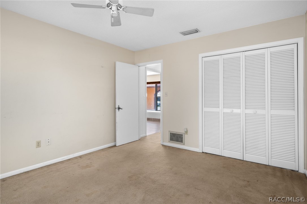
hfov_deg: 86.9
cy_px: 102
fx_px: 162
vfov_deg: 64.5
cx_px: 154
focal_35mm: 19
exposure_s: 1/2.5
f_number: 8
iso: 400
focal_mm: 19
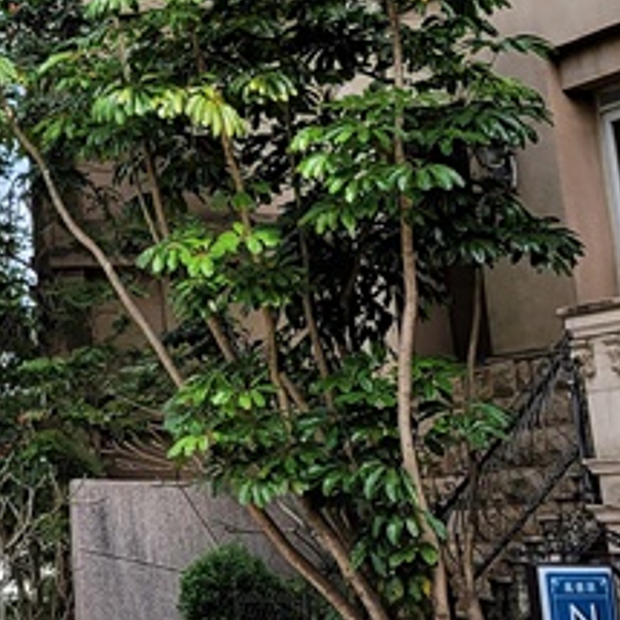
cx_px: -545
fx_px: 2168
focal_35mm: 107
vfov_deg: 15.9
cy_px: -46
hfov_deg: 14.1
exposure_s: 1/1677
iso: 40
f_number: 1.8
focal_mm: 5.4
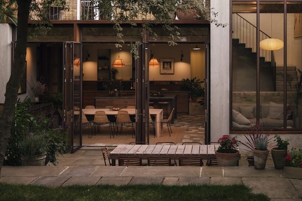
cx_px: 213
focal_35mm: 59
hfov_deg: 33.5
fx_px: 495
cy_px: 48
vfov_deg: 22.7
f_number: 10
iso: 80
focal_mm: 22.9
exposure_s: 2
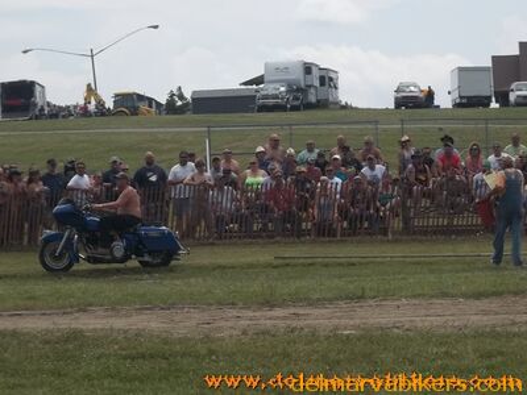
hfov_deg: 14.6
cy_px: 198
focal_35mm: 135
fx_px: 2055
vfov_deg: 11.0
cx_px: 264
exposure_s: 1/500
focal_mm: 24.5
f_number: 5.9
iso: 80
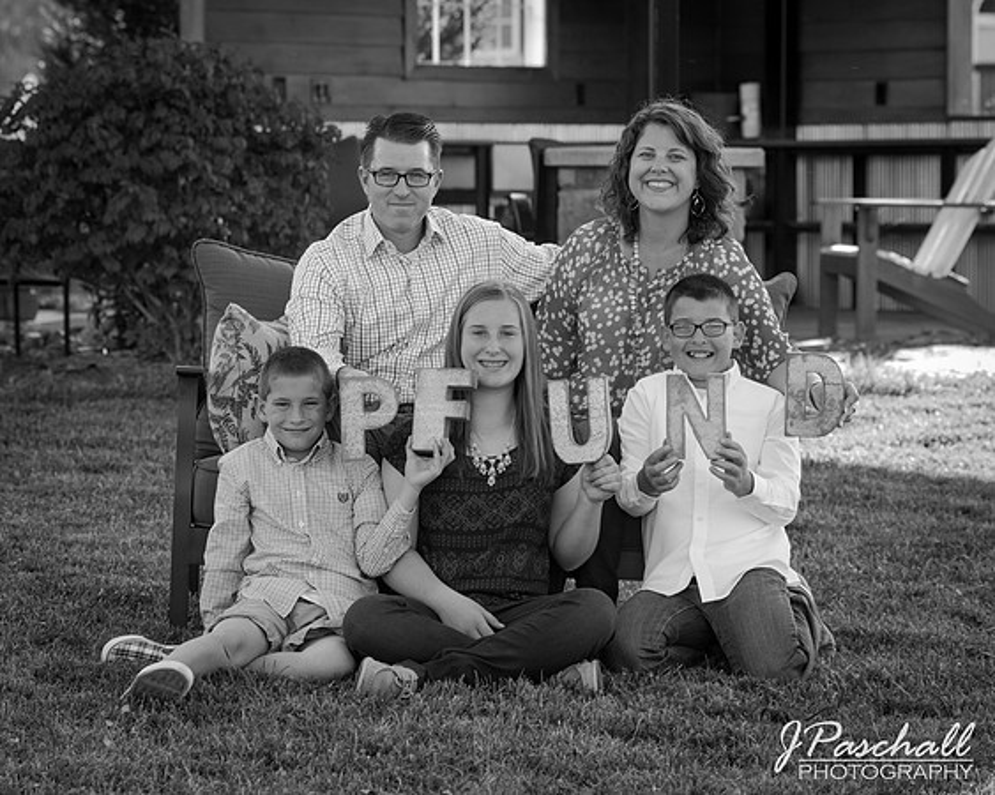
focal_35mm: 155
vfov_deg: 10.0
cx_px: 490
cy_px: 398
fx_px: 4561
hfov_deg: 12.4
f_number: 5
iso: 200
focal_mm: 92
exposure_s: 1/125
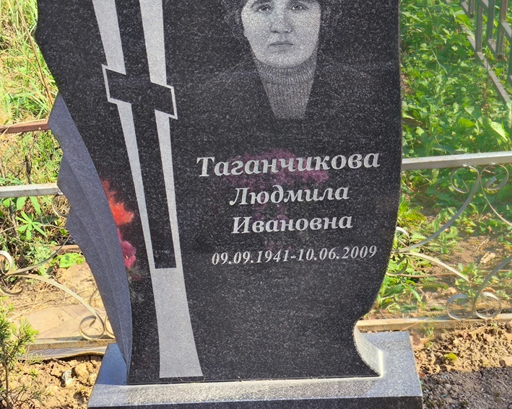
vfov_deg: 27.6
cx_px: 247
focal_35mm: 55
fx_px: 833
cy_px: 194
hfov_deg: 34.2
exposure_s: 1/329
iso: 50
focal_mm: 4.71
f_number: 1.7
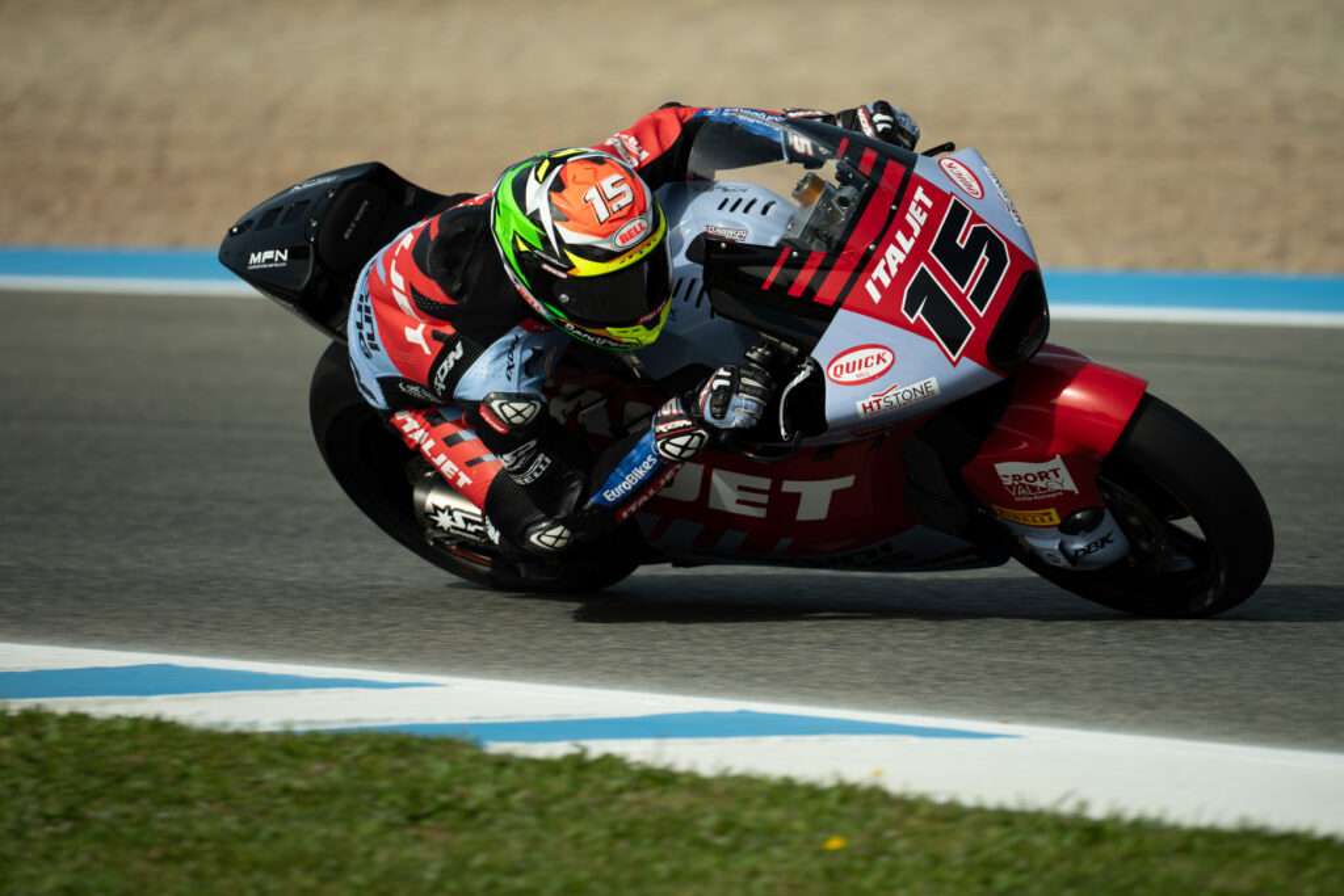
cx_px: 583
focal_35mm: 453
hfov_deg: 4.6
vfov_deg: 3.0
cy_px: 393
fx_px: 16914
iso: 100
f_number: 5
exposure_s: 1/1250
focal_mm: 400
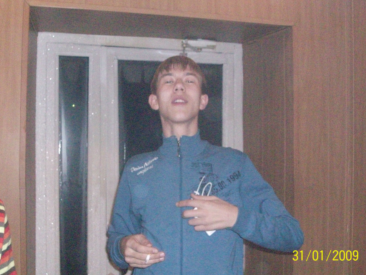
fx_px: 476
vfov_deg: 32.2
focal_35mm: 45
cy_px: 143
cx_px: 182
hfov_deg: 42.1
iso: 800
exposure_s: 1/147
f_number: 3.2
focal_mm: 7.1
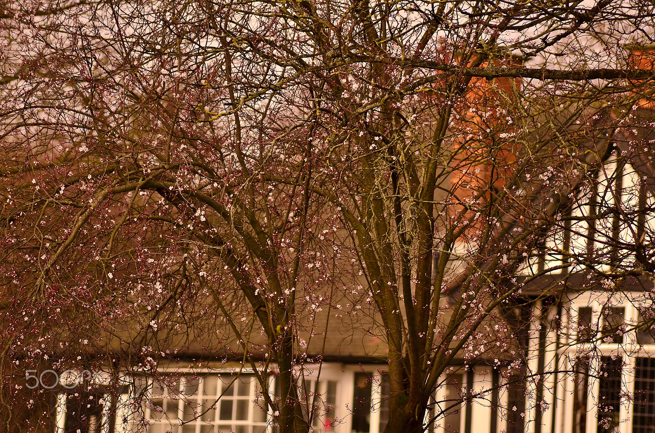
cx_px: 328
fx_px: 5990
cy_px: 216
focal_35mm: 330
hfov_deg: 6.3
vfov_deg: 4.1
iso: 100
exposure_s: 1/500
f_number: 6.3
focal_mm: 220
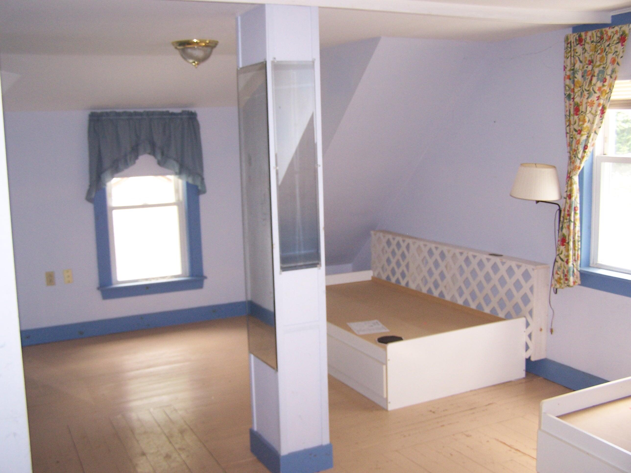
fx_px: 693
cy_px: 236
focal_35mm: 38
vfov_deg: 37.7
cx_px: 316
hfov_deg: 49.0
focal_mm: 6.3
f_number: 2.8
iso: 140
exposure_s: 1/60
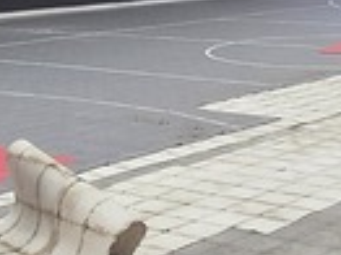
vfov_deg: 14.5
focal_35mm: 102
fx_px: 1004
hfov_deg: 19.1
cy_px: 125
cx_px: 263
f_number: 1.9
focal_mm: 2.2
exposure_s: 1/120
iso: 160
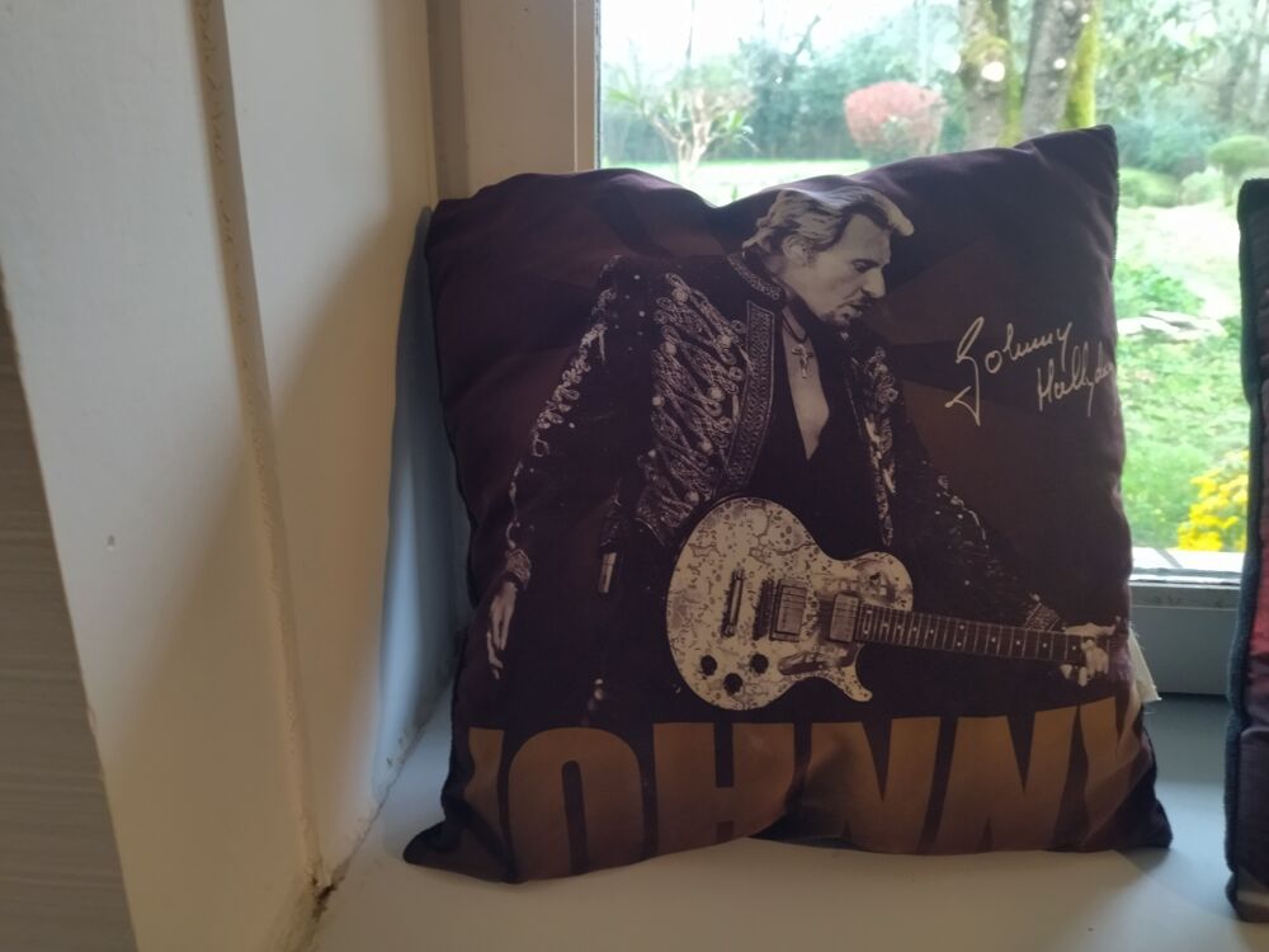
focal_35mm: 27
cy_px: 476
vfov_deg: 51.4
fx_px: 990
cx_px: 634
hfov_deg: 65.3
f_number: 1.79
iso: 225
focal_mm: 4.74
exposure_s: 1/25
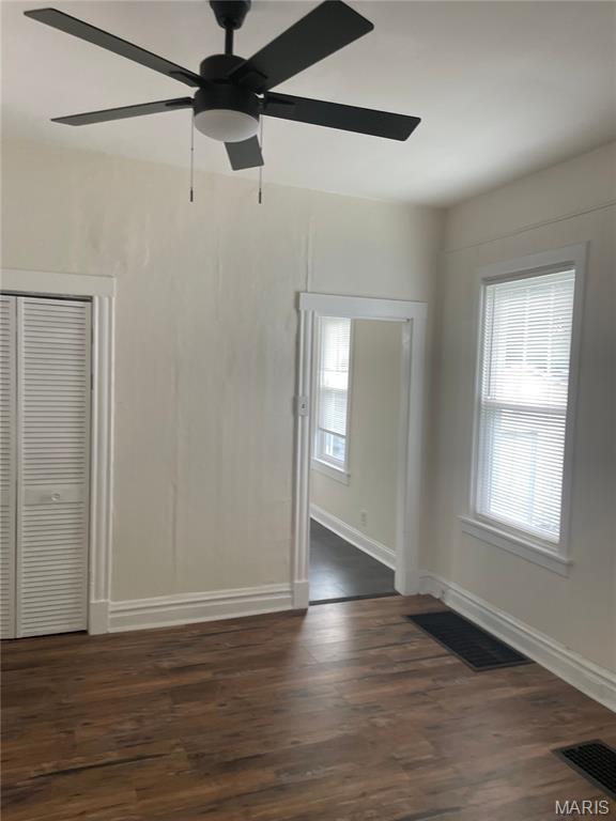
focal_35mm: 26
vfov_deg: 67.3
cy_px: 410
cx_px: 308
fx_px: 617
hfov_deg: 53.1
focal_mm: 4.2
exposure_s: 1/60
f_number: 1.6
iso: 64
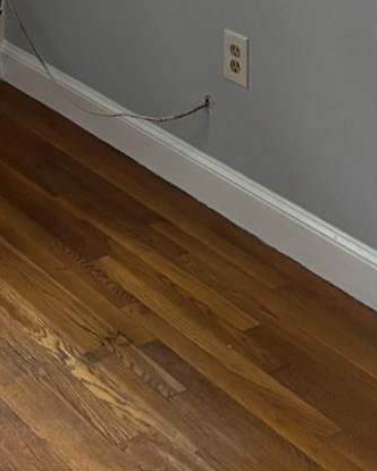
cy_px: -326
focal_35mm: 94
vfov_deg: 17.3
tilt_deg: -4.9
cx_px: -183
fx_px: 1311
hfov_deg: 15.2
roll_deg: +0.2
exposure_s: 1/60
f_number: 1.6
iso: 250
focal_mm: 5.96
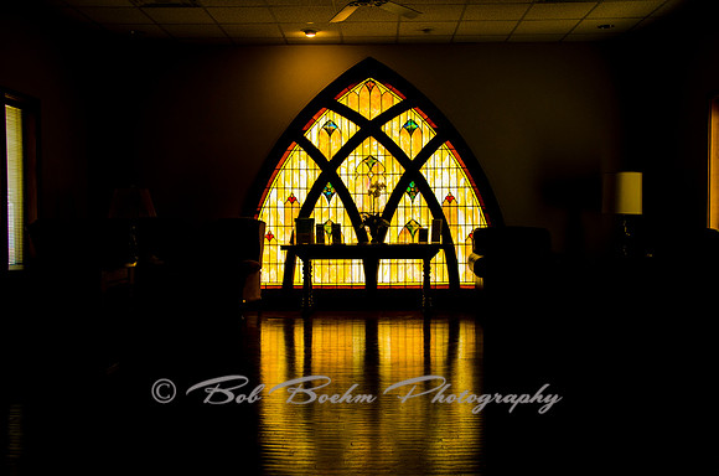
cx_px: 360
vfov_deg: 35.3
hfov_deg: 51.4
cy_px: 238
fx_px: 747
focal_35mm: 38
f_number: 5.6
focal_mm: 25
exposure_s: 1/125
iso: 400
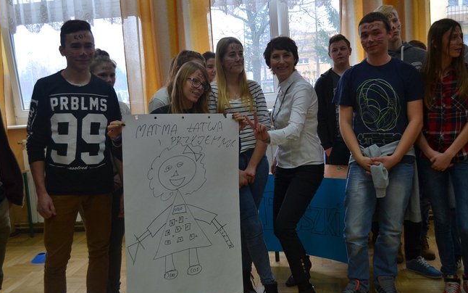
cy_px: 145
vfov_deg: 32.0
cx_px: 233
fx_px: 510
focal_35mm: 40
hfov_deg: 49.3
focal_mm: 26
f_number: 4.2
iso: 720
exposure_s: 1/60
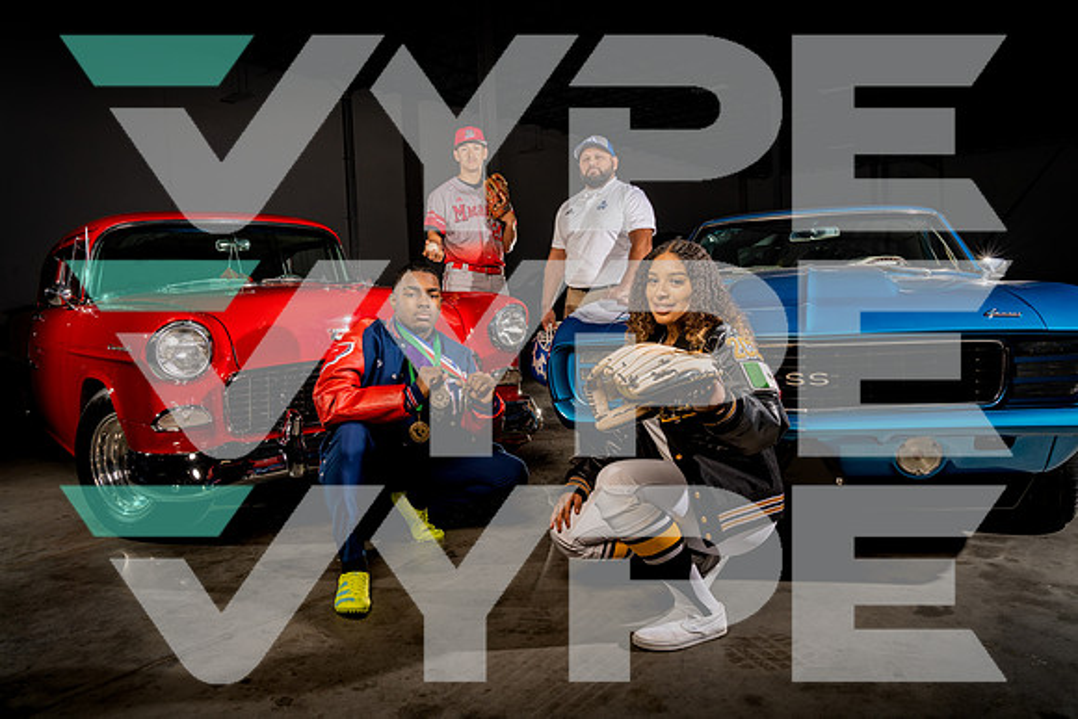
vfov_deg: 53.1
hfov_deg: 73.7
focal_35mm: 24
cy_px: 360
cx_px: 539
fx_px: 719
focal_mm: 24
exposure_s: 1/250
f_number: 10
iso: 125
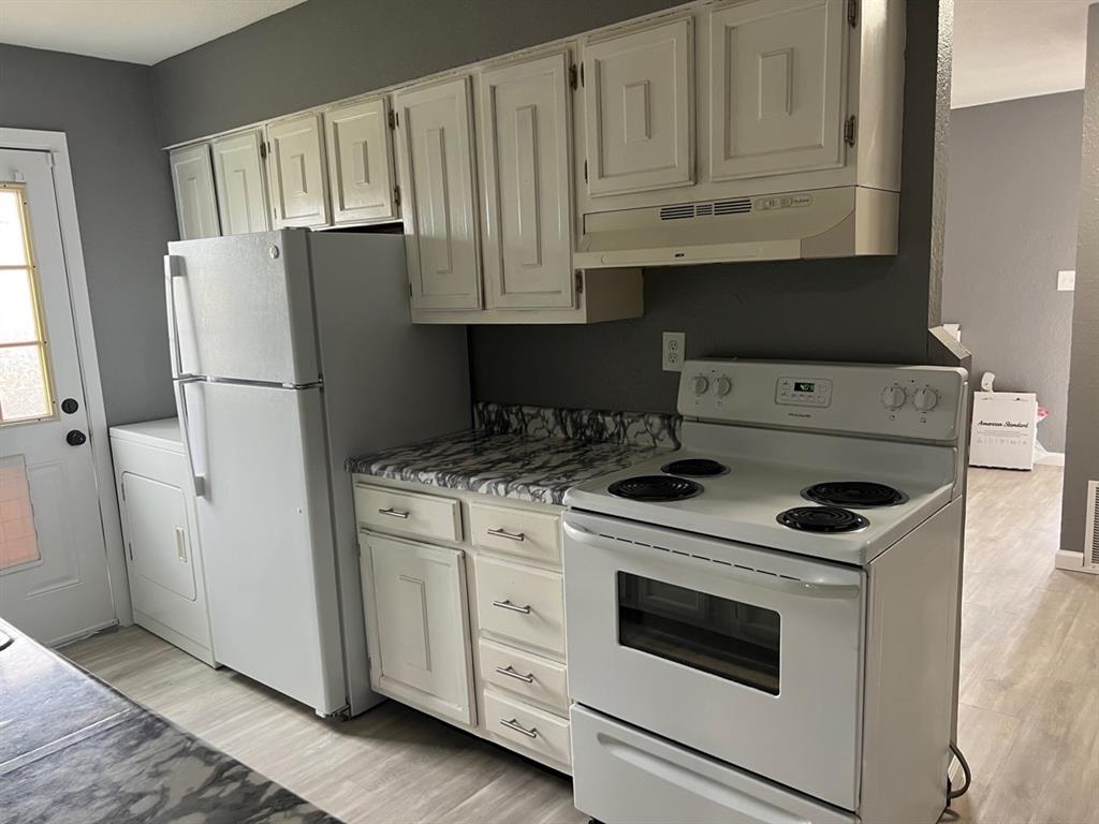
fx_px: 825
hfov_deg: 67.3
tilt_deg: -8.9
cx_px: 550
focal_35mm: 26
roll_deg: +3.0
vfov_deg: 53.1
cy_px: 412
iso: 125
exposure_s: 1/60
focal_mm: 5.7
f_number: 1.5
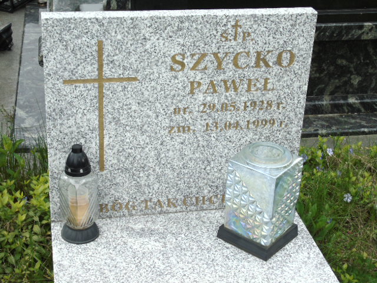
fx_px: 675
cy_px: 142
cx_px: 188
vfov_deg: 23.7
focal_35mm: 62
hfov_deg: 31.2
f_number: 4.5
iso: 80
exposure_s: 1/200
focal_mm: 11
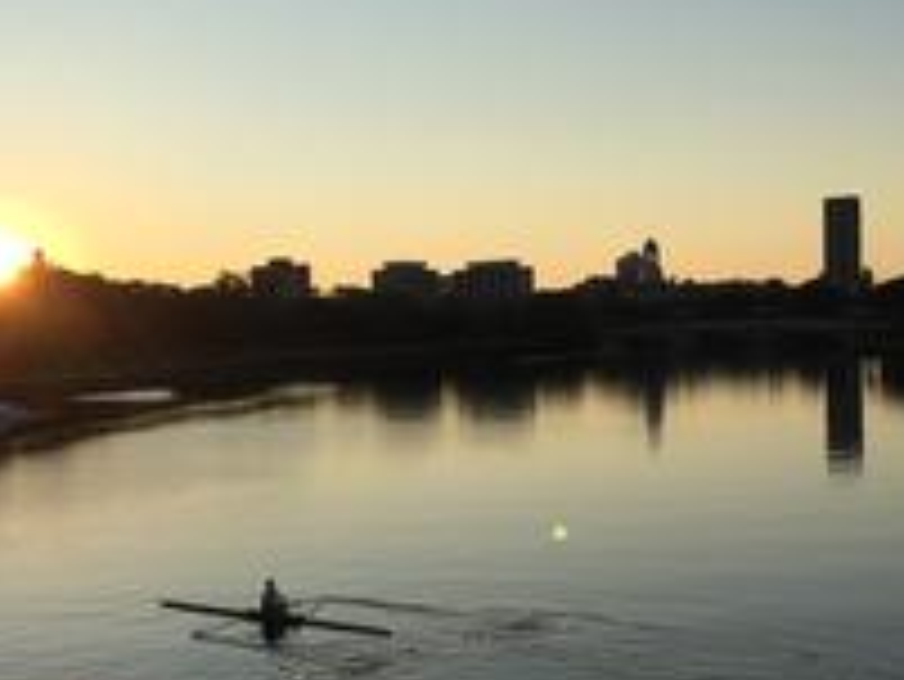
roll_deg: +1.2
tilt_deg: -3.4
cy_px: 401
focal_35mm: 52
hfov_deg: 36.4
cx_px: 297
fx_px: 1359
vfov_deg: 28.0
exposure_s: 1/1319
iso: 32
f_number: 2.2
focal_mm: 4.15
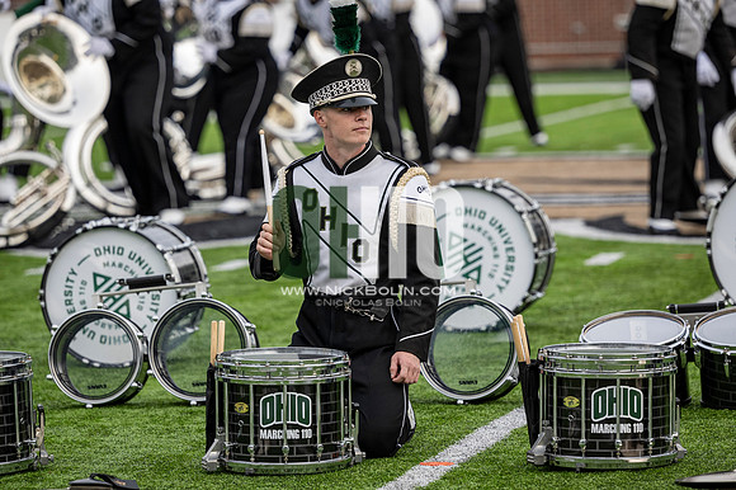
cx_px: 368
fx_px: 4434
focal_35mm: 217
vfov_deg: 6.3
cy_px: 245
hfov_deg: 9.5
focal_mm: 145
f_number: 2.8
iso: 250
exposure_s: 1/500
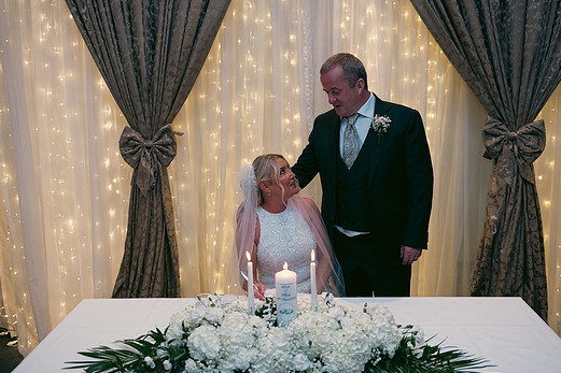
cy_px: 189
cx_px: 287
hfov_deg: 49.6
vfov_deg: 34.2
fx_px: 608
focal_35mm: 39
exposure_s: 1/160
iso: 800
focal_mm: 35
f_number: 3.5
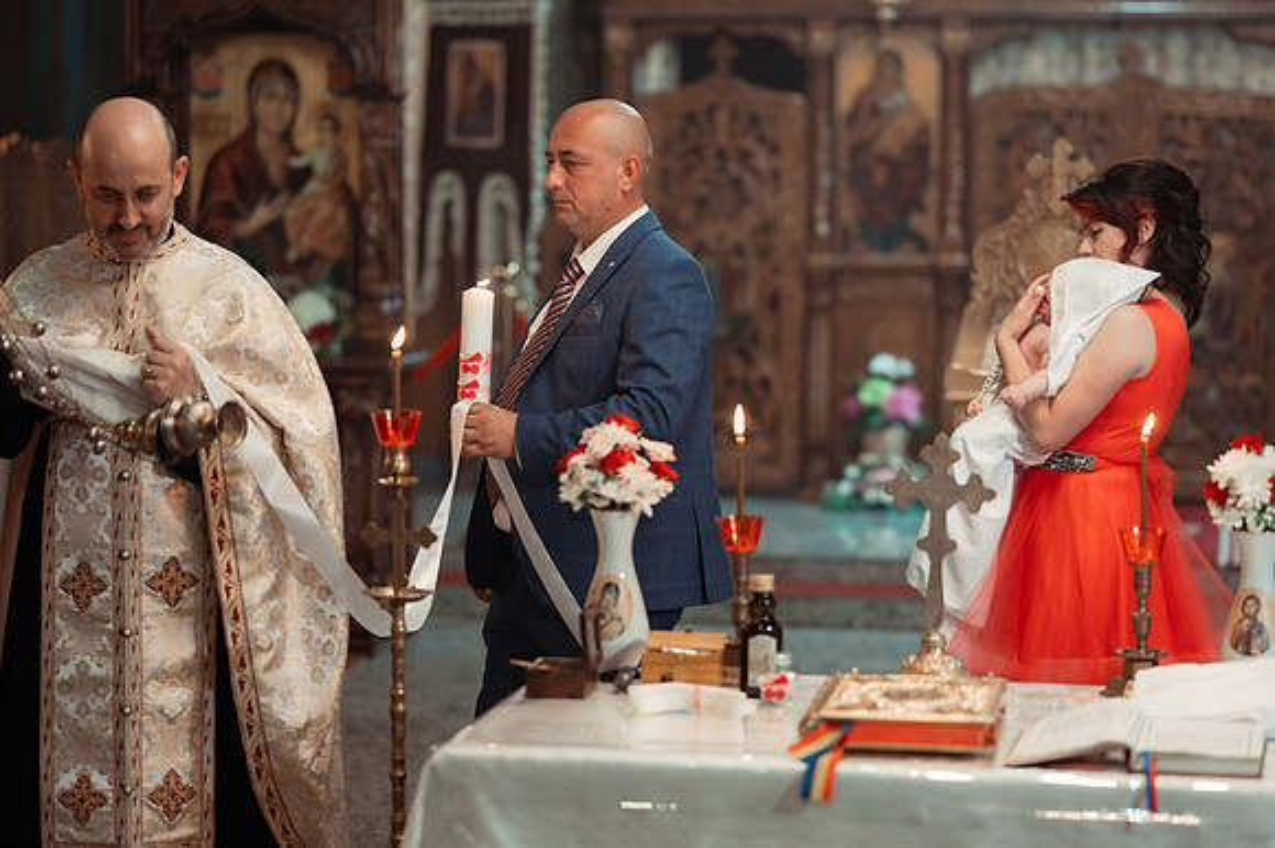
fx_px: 3285
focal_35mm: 93
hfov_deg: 22.0
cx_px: 680
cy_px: 385
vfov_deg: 14.7
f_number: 2
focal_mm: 85
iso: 1600
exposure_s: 1/250
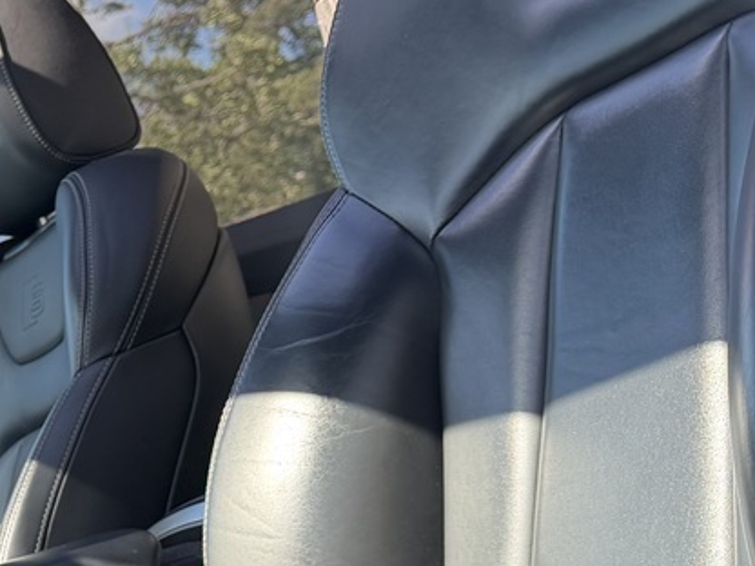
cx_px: -348
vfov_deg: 17.4
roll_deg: +19.7
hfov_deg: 20.5
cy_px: 550
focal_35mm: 83
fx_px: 1810
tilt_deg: +1.5
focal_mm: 6.76
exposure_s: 1/683
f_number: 1.78
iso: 100
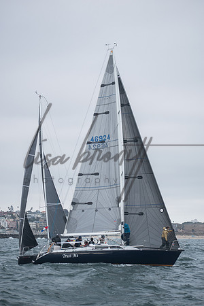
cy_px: 153
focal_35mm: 128
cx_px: 102
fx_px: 1084
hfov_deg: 10.8
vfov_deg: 16.1
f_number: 5.6
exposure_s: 1/640
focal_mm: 85
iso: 400
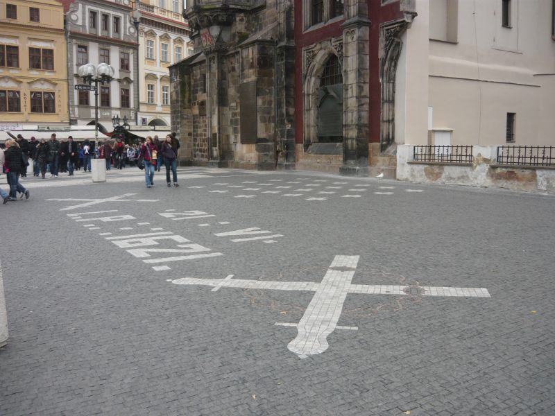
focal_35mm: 33
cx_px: 278
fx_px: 529
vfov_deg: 42.9
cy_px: 208
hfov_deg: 55.4
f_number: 2.8
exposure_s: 1/250
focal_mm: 5.5
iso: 100
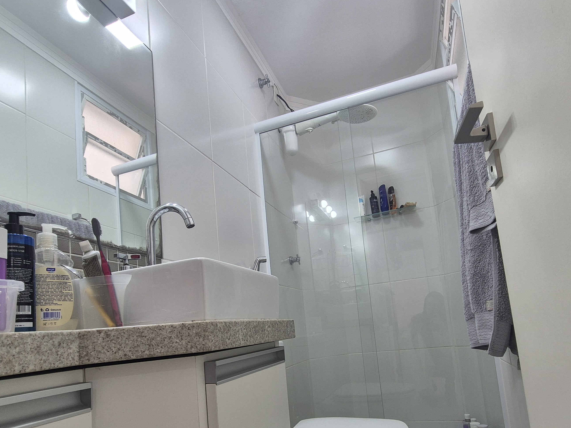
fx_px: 330
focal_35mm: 20
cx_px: 293
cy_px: 295
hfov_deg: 81.7
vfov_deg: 63.8
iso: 64
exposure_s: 1/90
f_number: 2.2
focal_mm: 2.2
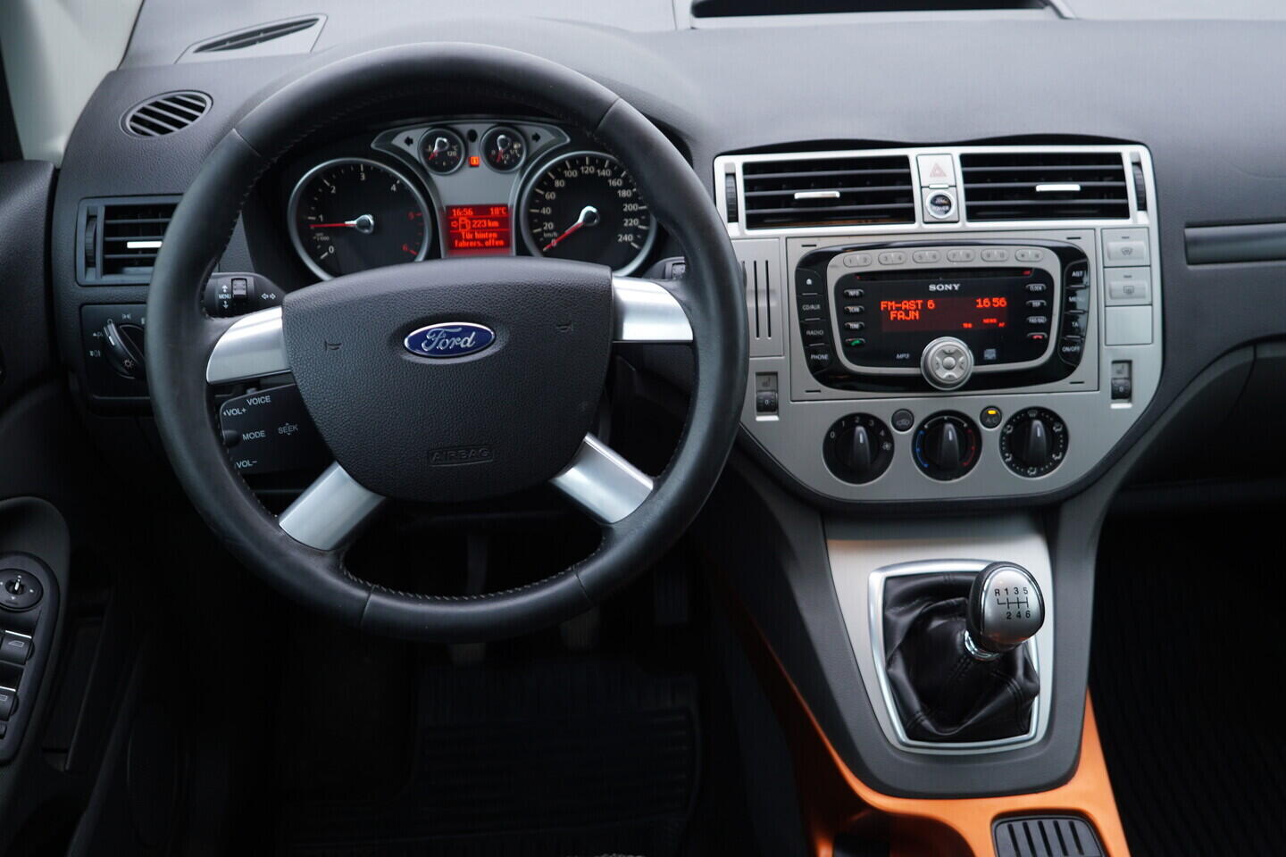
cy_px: 428
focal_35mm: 36
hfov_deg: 53.1
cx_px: 643
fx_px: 1286
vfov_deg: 36.9
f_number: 2.8
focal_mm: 24
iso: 160
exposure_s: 1/40
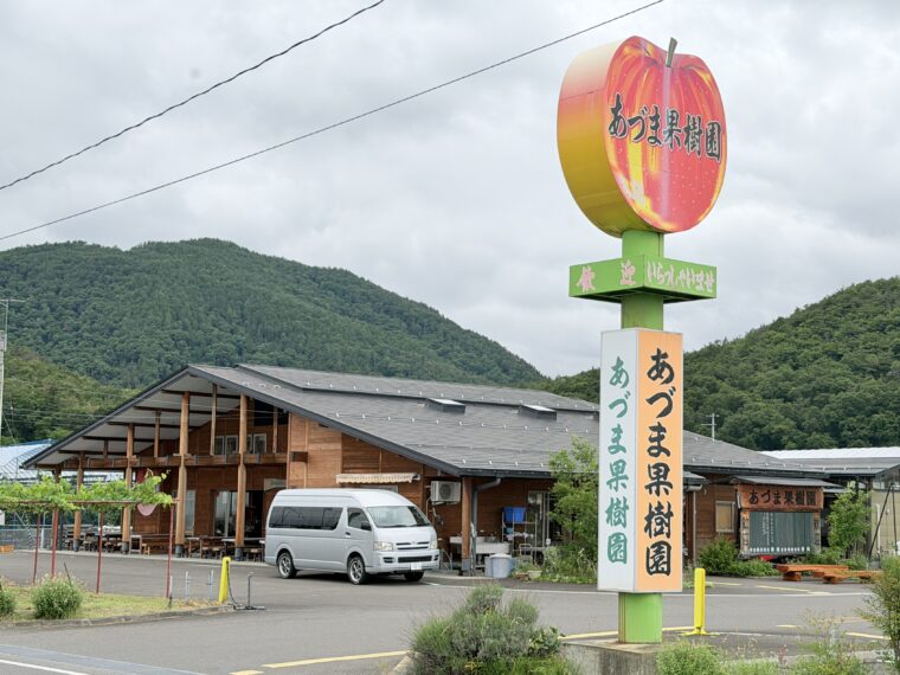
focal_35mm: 48
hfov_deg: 39.7
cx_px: 450
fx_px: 1248
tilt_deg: +6.6
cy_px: 338
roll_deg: -0.5
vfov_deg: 30.3
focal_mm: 6.76
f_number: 1.78
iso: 64
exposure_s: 1/4329
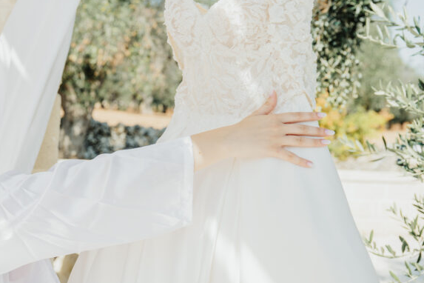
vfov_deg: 16.7
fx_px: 966
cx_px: 107
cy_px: 131
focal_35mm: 82
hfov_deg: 24.5
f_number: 5
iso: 250
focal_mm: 47
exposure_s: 1/800
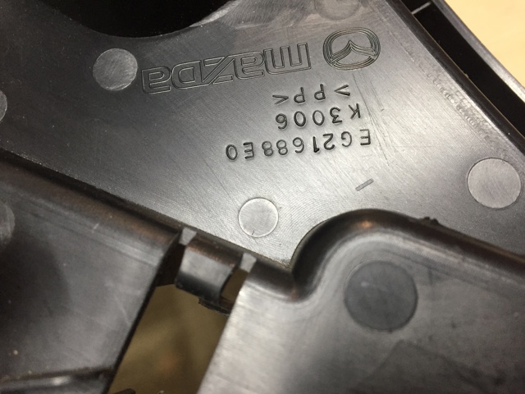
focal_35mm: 29
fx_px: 440
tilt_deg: -53.3
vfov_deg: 48.2
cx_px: 262
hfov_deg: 61.7
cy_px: 197
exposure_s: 1/33
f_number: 2.2
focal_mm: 4.15
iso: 80
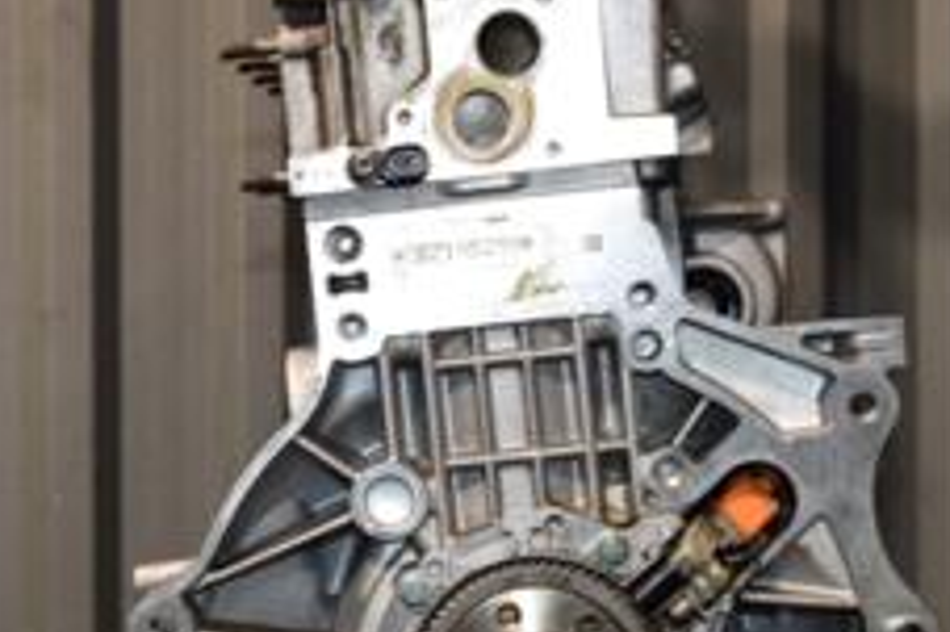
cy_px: 494
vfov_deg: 13.7
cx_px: 385
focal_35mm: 99
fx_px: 2619
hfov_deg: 20.5
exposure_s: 1/60
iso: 800
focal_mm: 25
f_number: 5
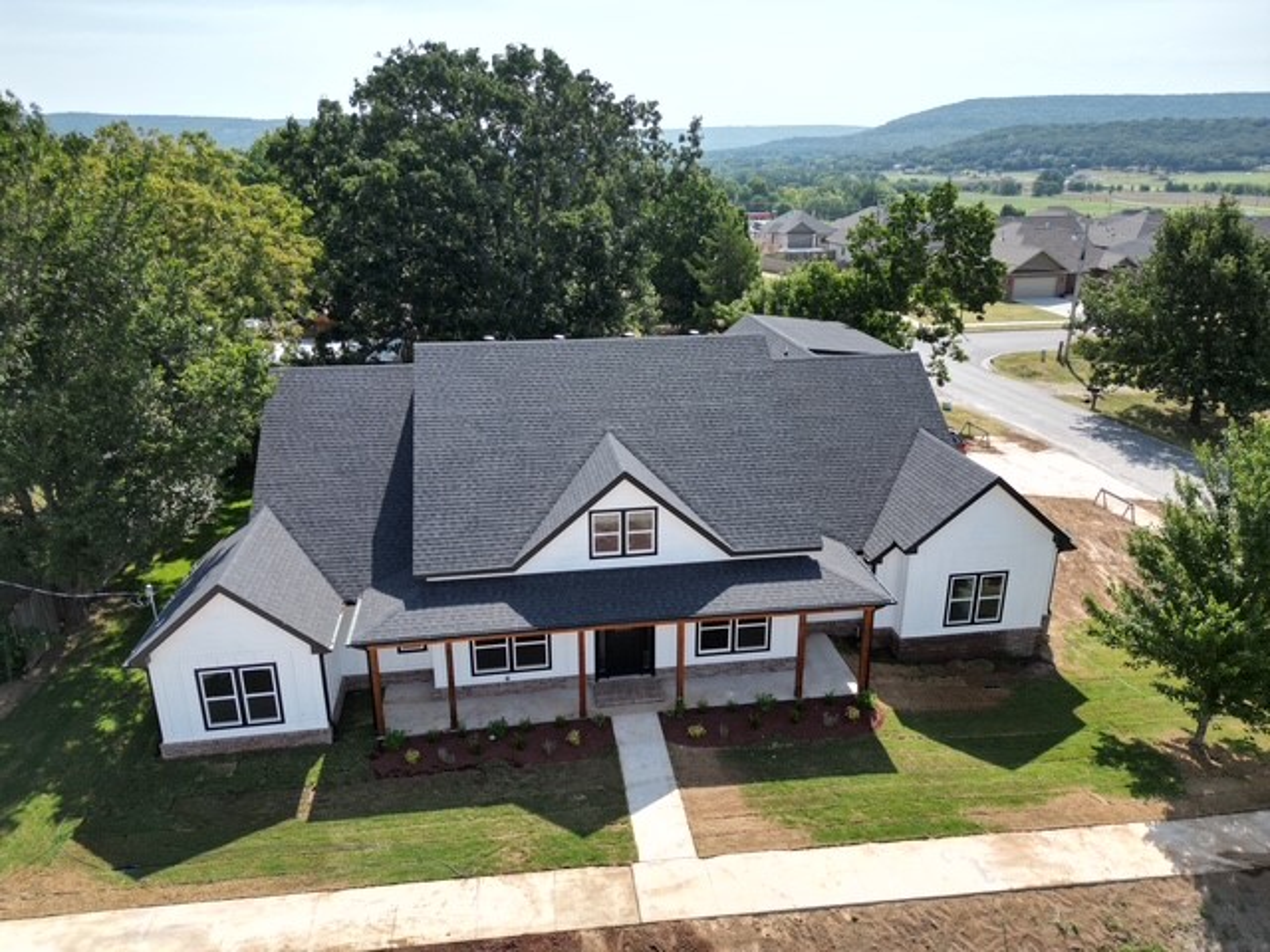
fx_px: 881
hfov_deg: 71.6
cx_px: 635
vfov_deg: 56.8
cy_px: 476
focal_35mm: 24
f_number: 1.7
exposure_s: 1/2500
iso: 100
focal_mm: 6.72
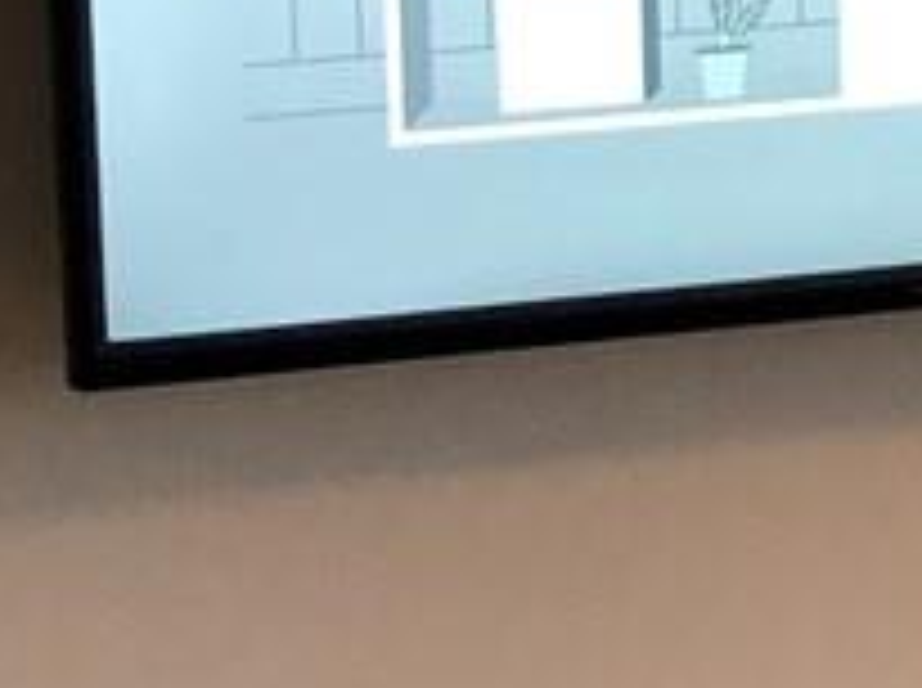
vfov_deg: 6.8
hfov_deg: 8.5
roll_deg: -0.3
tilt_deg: -10.0
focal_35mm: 219
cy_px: 121
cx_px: 1970
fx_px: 5823
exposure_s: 1/22
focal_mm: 4
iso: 40
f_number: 1.8
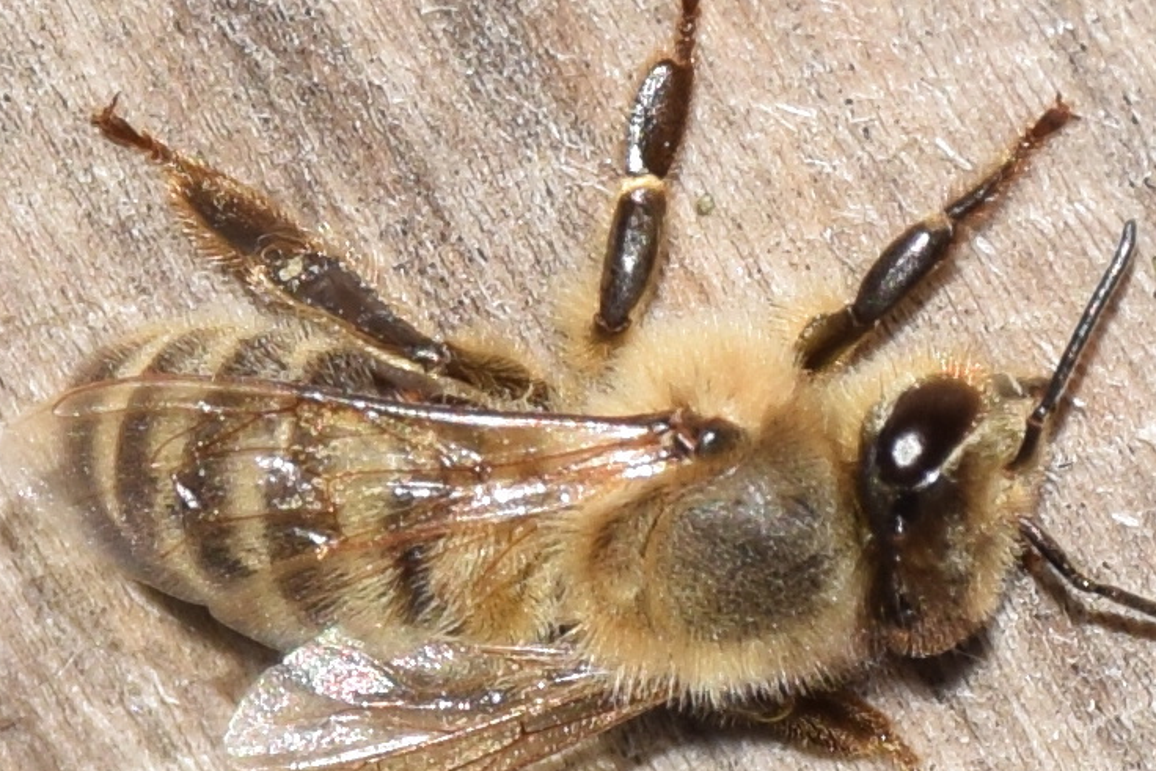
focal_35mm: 274
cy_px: 452
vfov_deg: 5.0
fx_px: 8800
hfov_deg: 7.5
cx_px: 630
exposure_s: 1/160
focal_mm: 140
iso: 100
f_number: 11
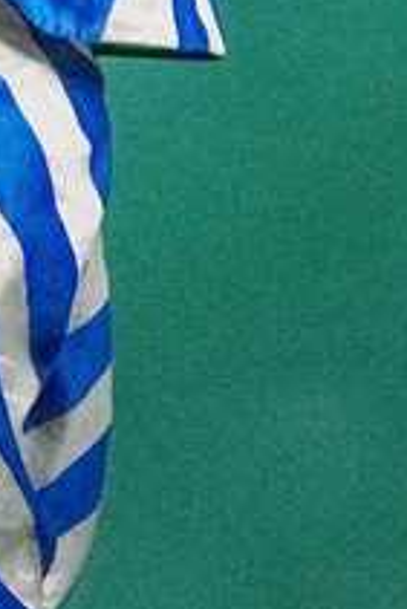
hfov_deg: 10.2
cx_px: -26
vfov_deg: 15.0
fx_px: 2256
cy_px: 648
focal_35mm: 133
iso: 1600
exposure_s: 1/640
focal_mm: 53.5
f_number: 2.8
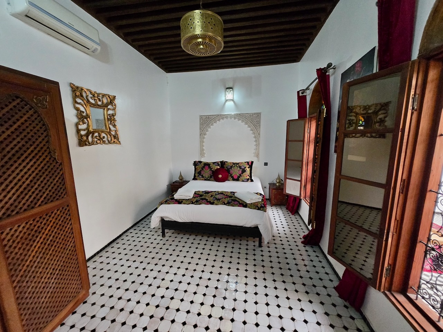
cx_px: 222
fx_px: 166
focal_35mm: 13
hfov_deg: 106.2
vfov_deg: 89.9
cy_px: 166
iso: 640
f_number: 2.2
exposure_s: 1/50
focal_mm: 1.7
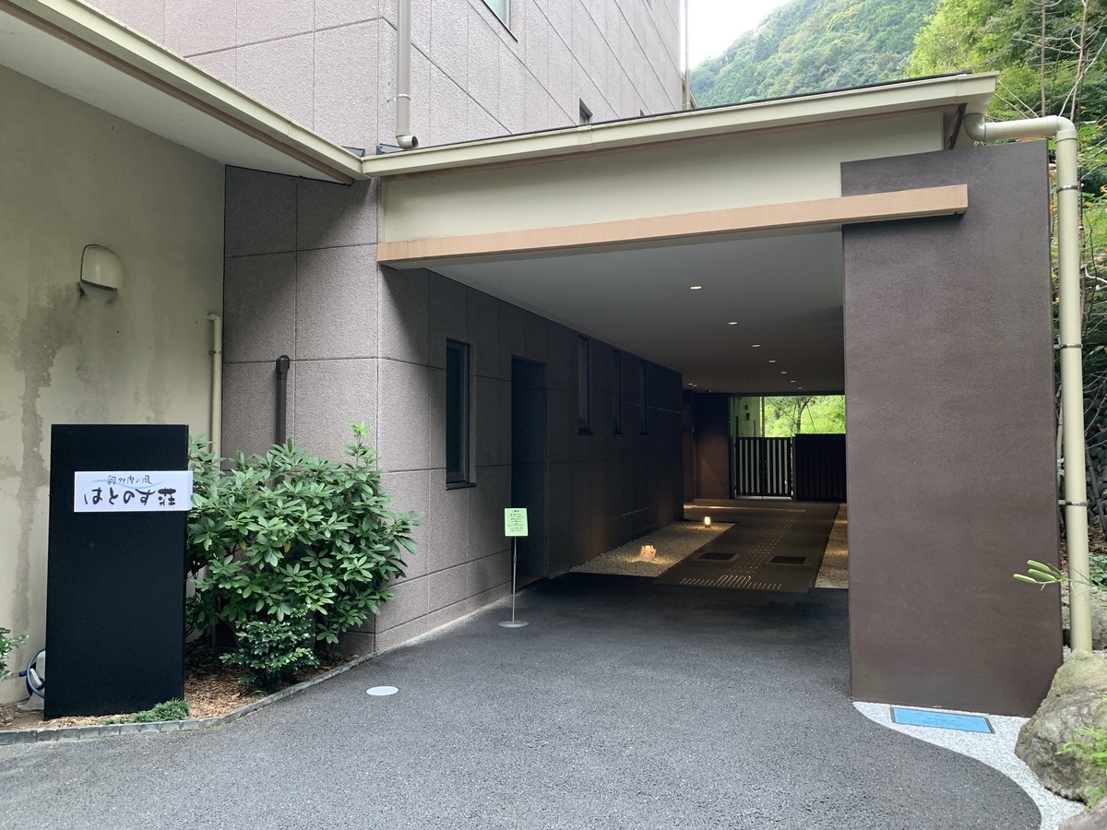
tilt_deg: +3.9
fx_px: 831
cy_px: 415
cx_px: 554
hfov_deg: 67.3
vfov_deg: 53.1
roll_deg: +0.0
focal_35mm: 26
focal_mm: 4.25
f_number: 1.8
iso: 100
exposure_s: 1/102
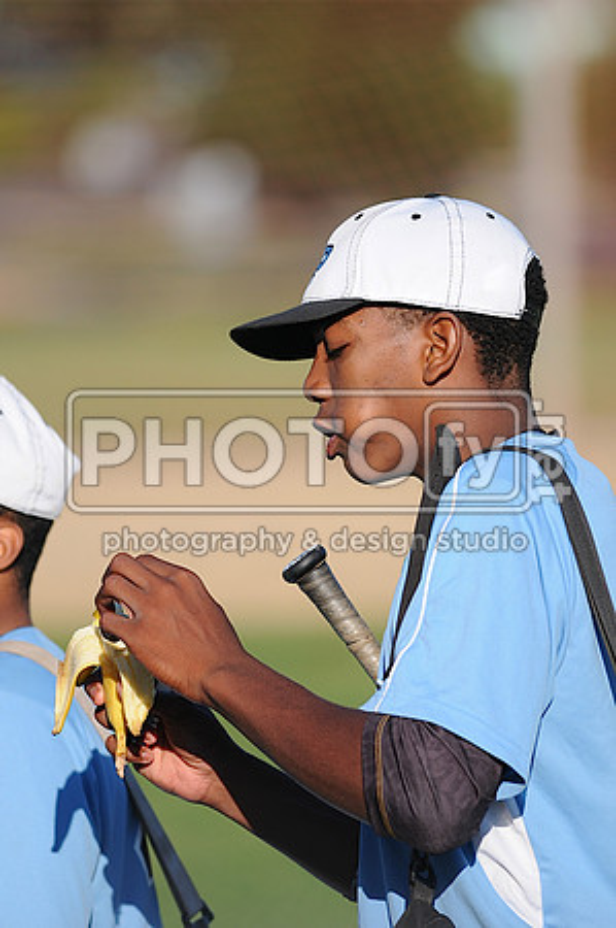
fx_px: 11576
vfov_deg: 4.6
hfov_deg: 3.0
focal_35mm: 450
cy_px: 464
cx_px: 308
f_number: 4
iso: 200
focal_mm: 300
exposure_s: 1/1600
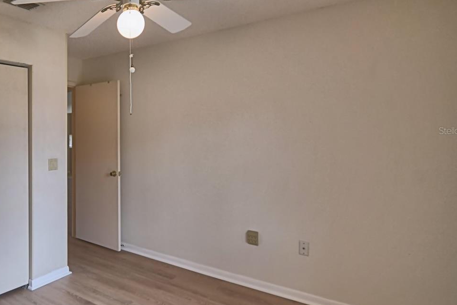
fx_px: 317
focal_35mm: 25
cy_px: 131
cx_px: 100
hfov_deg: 65.9
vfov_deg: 51.1
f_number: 4.5
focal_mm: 10
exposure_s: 1/125
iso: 200
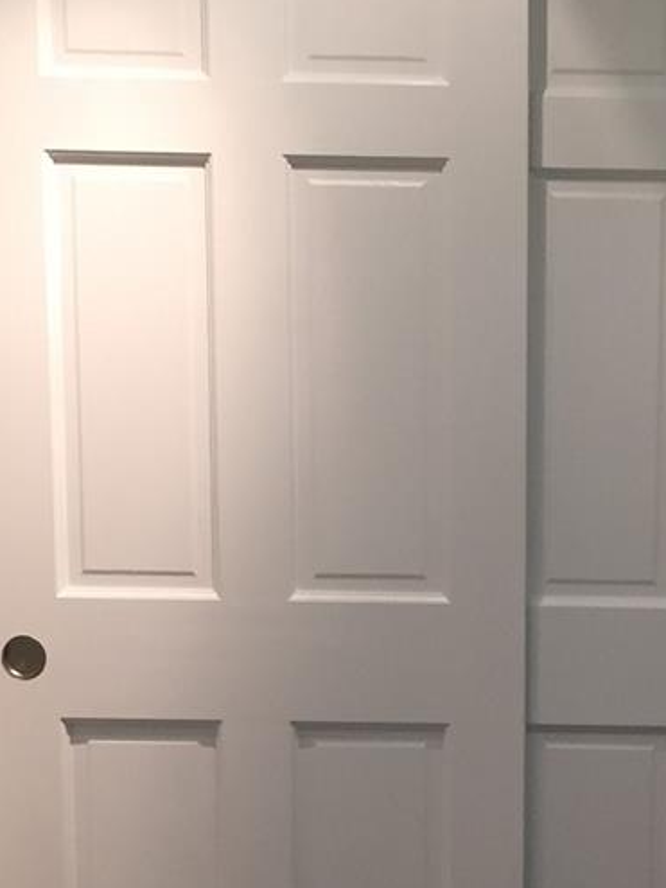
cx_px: 628
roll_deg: -0.5
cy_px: 736
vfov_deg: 21.5
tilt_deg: -9.5
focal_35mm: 90
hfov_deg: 16.2
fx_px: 2310
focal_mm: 4.15
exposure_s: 1/30
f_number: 2.2
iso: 64
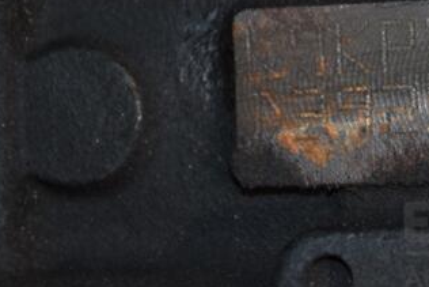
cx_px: 379
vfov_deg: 4.6
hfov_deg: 6.9
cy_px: 41
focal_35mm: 299
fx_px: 3564
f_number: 5.6
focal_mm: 105
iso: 800
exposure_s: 1/60
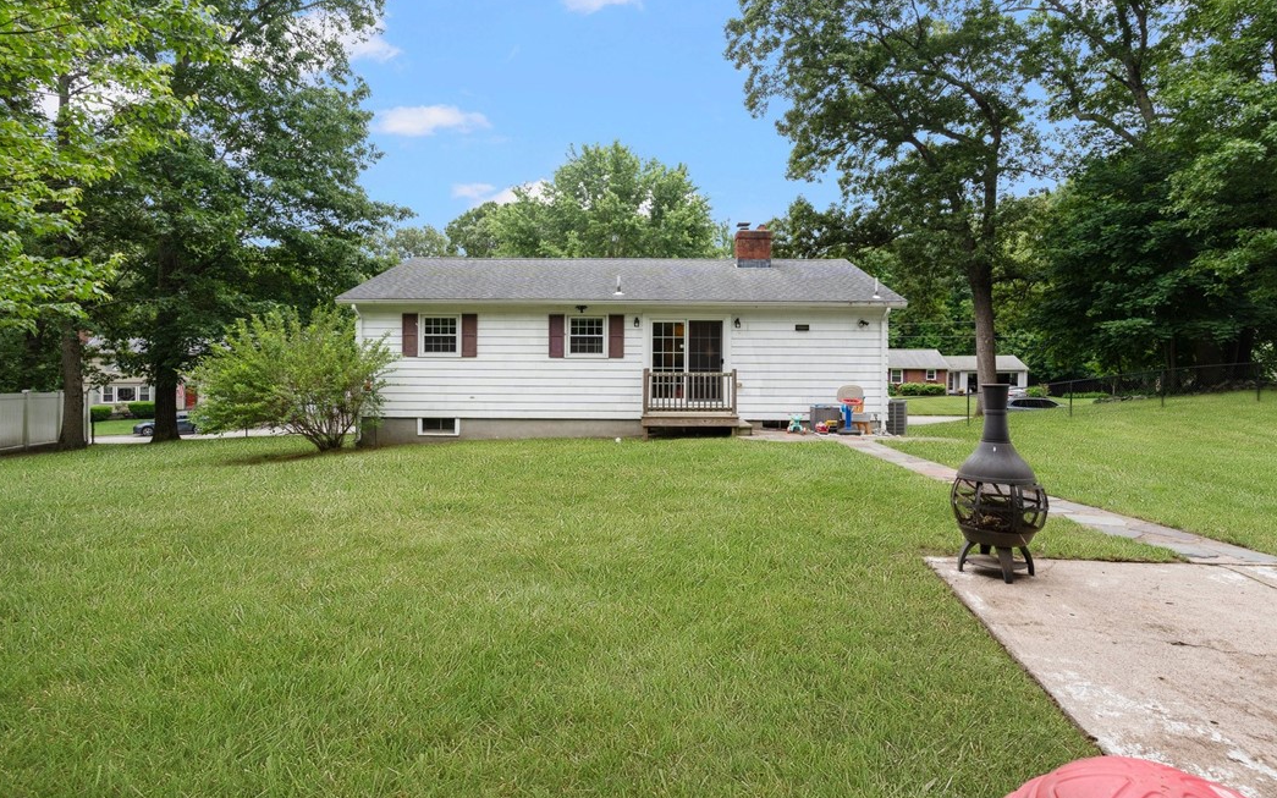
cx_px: 651
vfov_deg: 64.9
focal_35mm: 18
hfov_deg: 91.1
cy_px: 368
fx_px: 626
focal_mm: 17
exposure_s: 1/640
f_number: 7.1
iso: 500
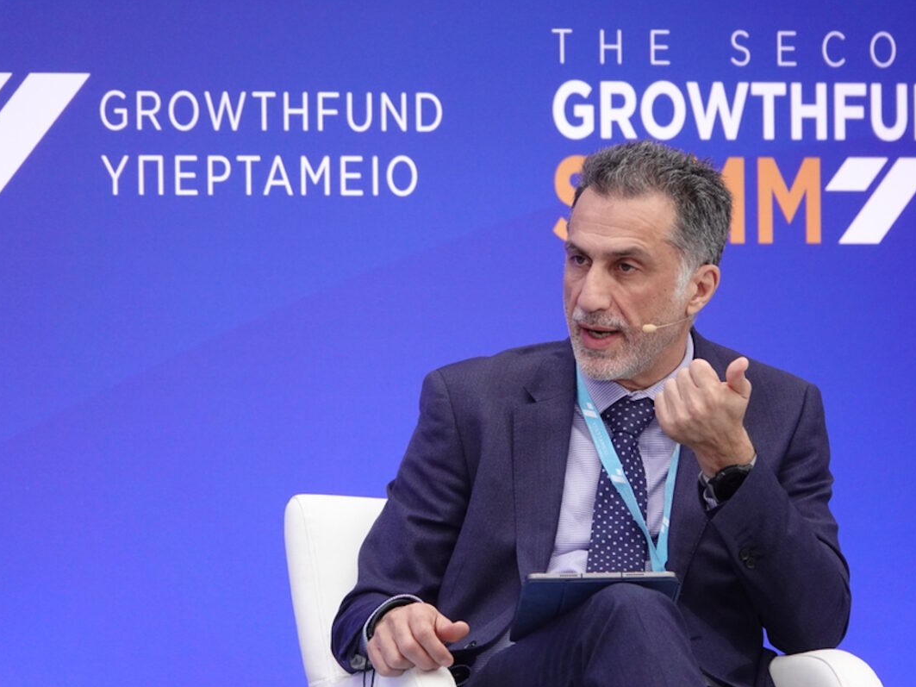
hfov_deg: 3.1
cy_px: 343
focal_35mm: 646
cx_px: 498
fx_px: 17092
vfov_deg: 2.3
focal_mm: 218.32
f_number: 4
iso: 800
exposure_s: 1/200
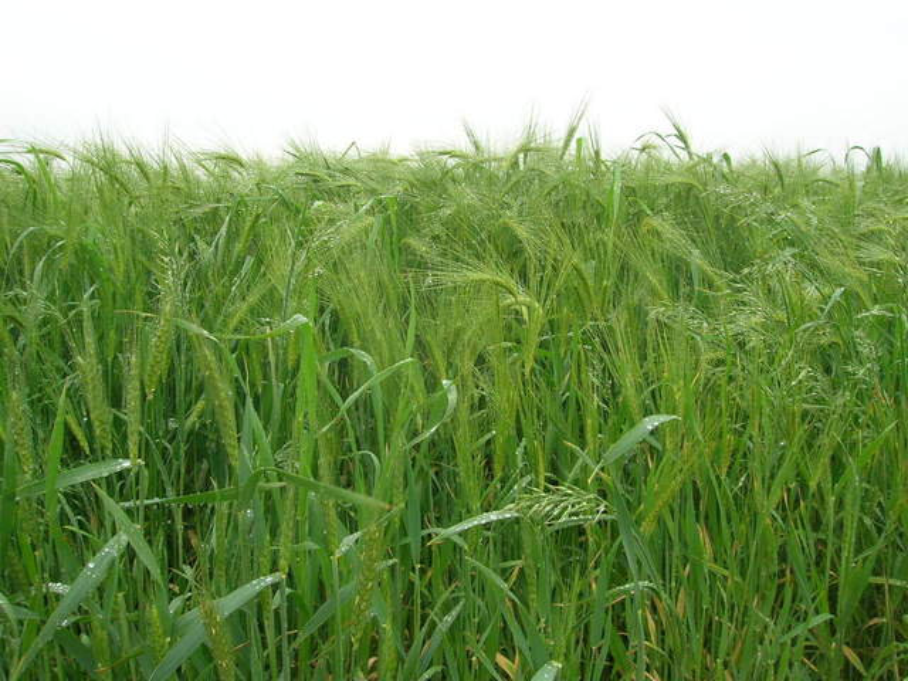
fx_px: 892
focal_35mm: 34
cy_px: 340
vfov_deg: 41.8
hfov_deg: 54.0
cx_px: 454
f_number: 4.9
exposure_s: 1/41.5
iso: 50
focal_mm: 5.7
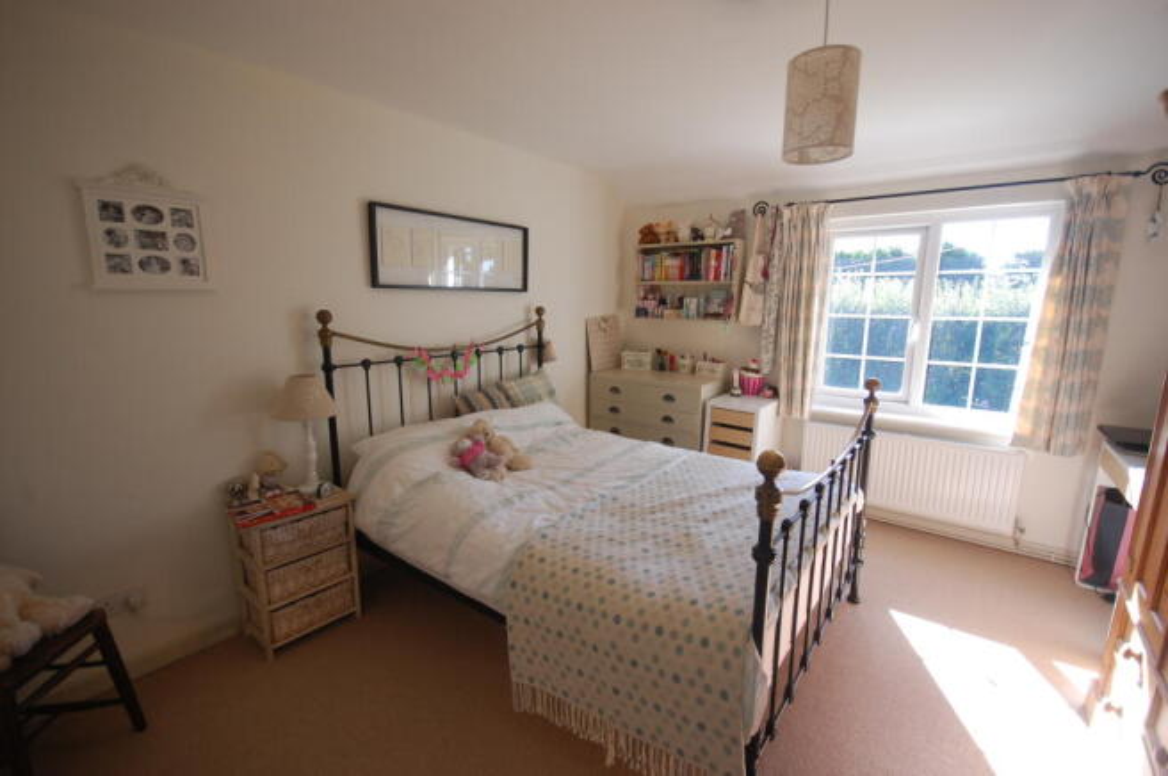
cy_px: 388
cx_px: 584
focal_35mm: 15
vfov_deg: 77.2
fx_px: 486
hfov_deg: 100.4
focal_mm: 10
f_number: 5.6
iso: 400
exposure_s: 1/125
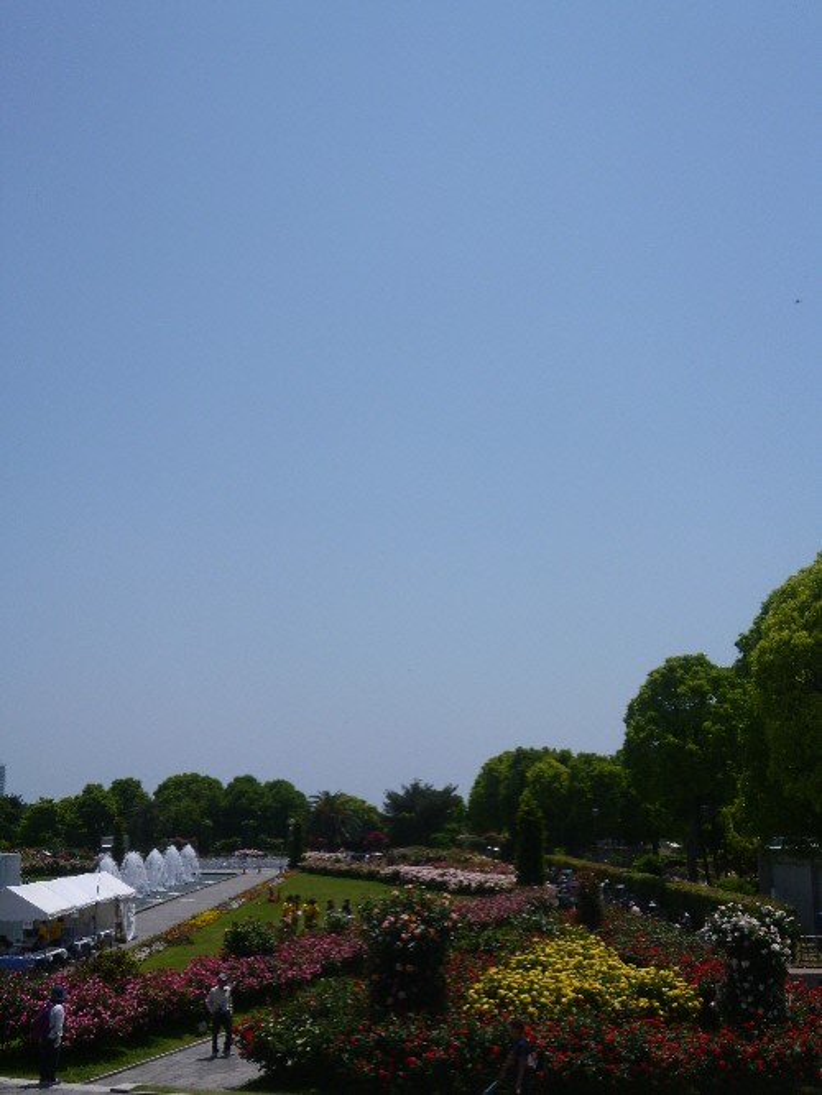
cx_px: 411
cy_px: 548
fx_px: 1297
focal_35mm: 41
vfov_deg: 45.8
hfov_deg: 35.2
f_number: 10
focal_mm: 7.3
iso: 100
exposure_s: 1/320
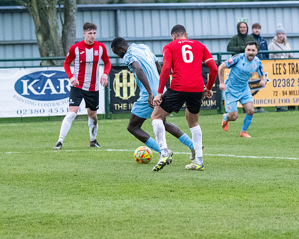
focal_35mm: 336
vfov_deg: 4.6
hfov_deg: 5.8
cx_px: 181
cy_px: 120
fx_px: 2968
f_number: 4
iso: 5000
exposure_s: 1/1250
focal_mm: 150
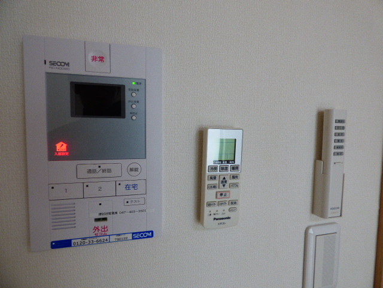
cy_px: 144
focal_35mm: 20
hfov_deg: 81.7
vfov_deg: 66.0
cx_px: 192
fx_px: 221
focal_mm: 3.58
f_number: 2.8
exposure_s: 1/60
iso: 125
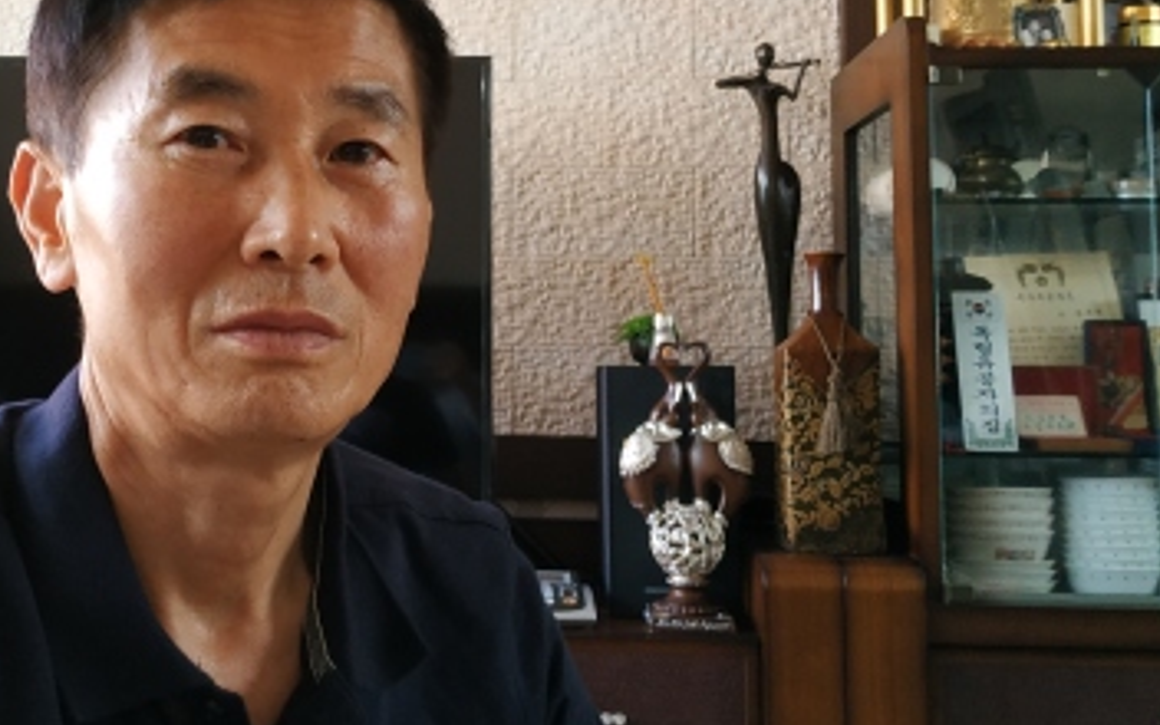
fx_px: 1486
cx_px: 316
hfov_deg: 41.6
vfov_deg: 27.3
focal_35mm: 47
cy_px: 242
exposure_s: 1/24
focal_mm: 3.94
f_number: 1.9
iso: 200
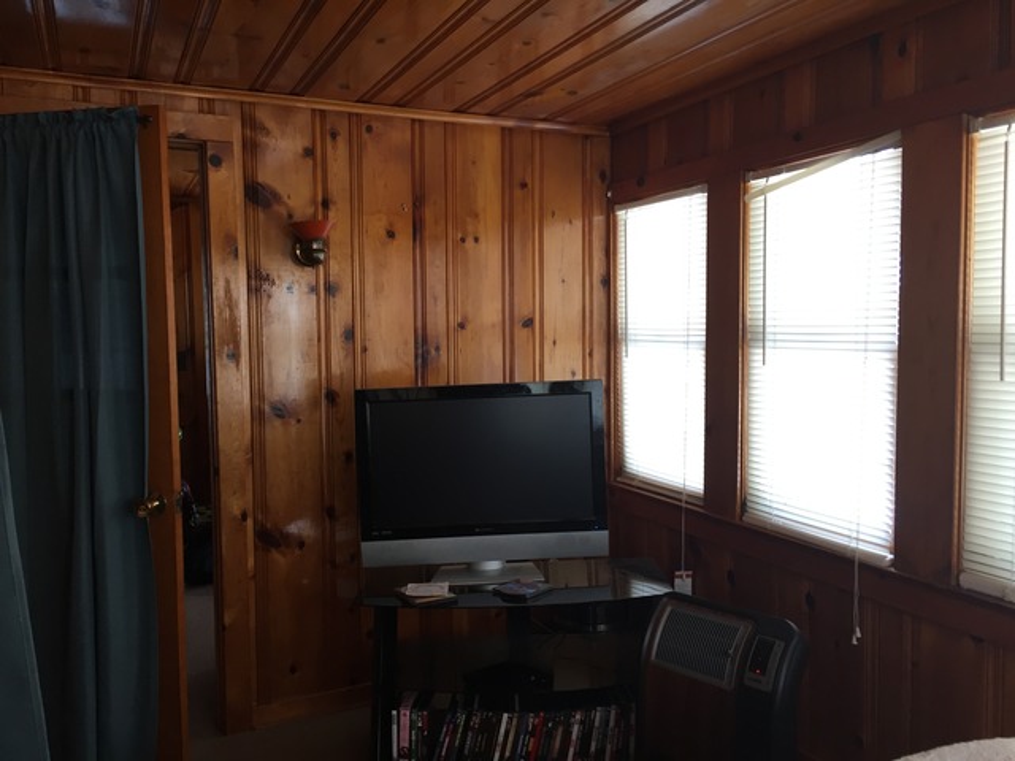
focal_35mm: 29
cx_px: 508
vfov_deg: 48.2
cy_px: 380
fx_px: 850
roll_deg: +1.7
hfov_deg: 61.7
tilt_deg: -2.9
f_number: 2.2
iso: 32
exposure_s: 1/30
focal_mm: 4.15
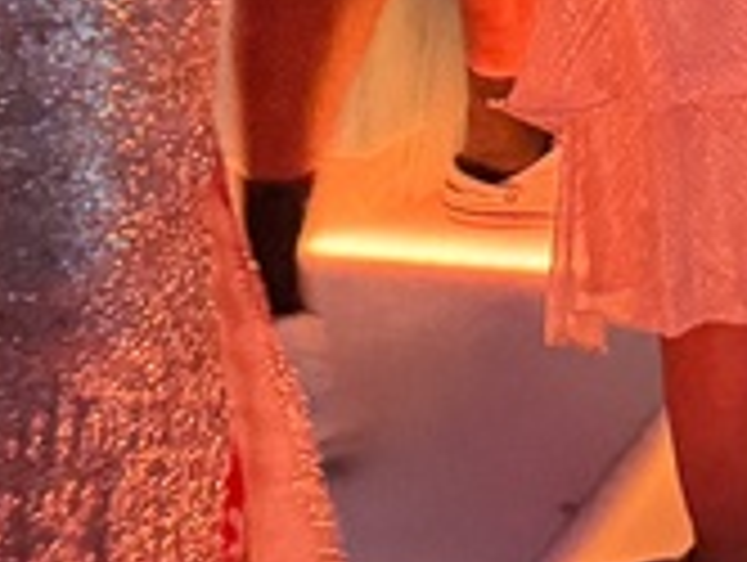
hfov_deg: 12.6
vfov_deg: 9.6
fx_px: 3198
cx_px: 1156
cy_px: -391
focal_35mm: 148
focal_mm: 6.76
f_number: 1.8
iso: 1250
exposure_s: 1/30
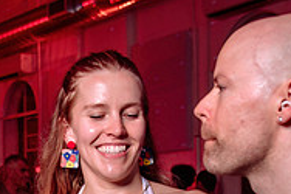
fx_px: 880
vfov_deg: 12.3
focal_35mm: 109
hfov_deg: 18.3
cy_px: 232
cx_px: 5
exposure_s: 1/60
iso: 800
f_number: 3.2
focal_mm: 30
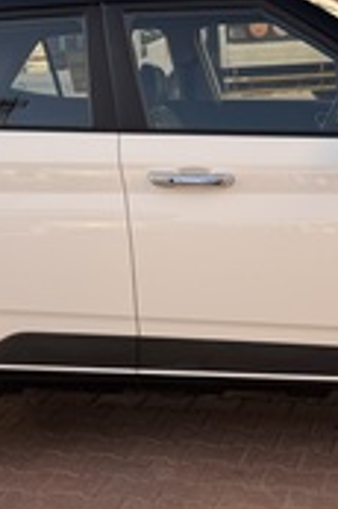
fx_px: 931
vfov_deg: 30.5
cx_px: 231
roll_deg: +2.1
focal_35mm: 66
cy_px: 275
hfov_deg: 20.5
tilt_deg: -15.2
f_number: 1.78
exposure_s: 1/1493
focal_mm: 6.76
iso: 80
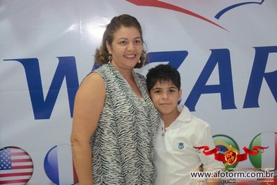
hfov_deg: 33.4
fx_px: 462
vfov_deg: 22.6
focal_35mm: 60
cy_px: 92
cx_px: 138
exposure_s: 1/80
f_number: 4.5
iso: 1600
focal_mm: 40
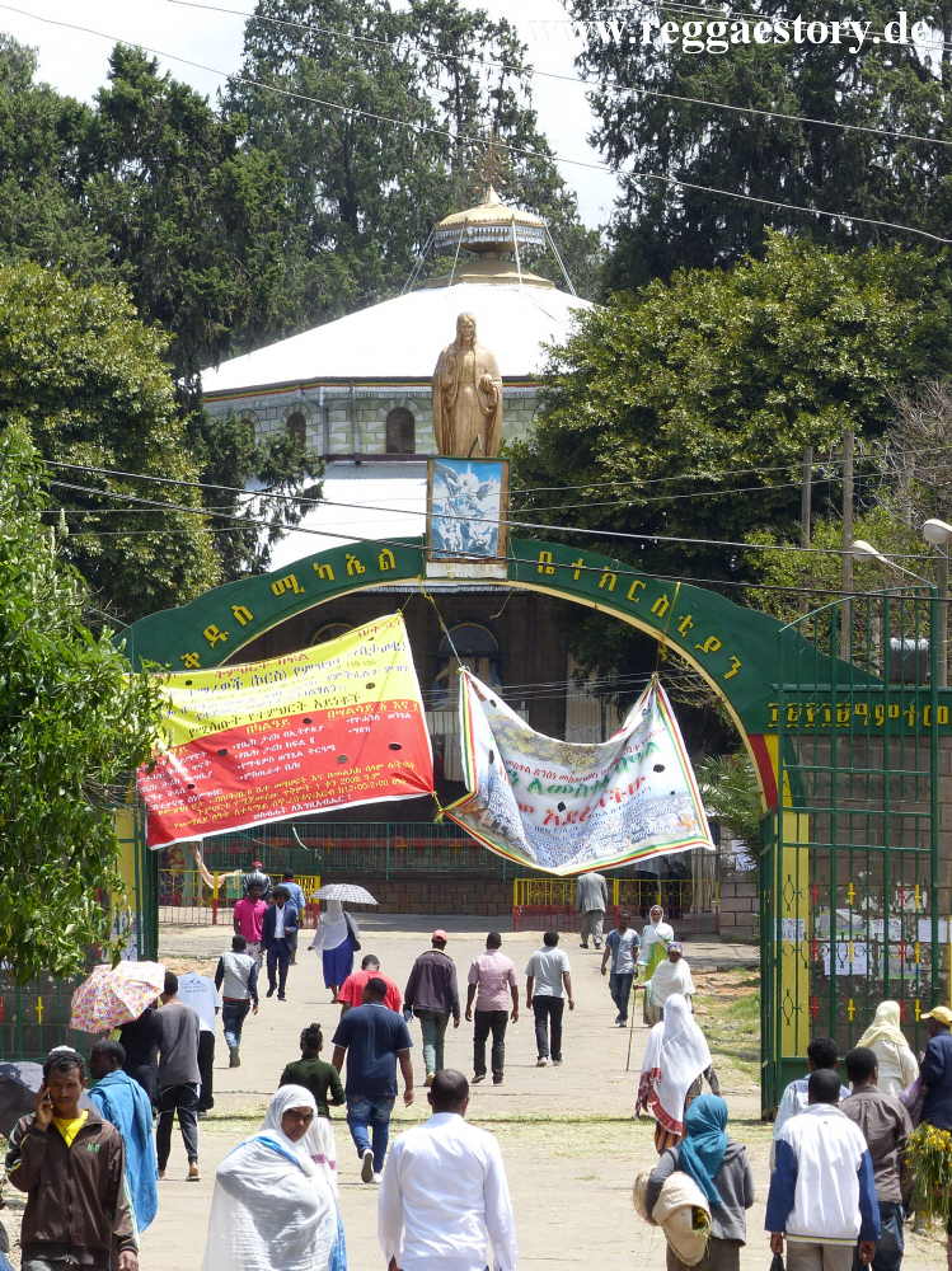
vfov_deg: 9.6
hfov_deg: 7.2
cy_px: 636
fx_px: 7597
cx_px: 476
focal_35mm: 207
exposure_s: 1/640
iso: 100
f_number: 4
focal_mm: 37.3
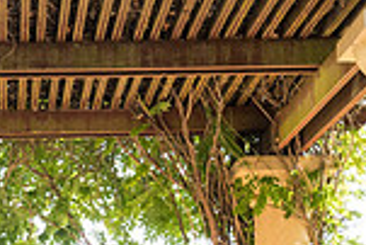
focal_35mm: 161
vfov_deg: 8.2
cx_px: 39
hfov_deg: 12.7
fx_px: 1638
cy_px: 443
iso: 1600
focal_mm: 42
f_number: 6.3
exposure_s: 1/320
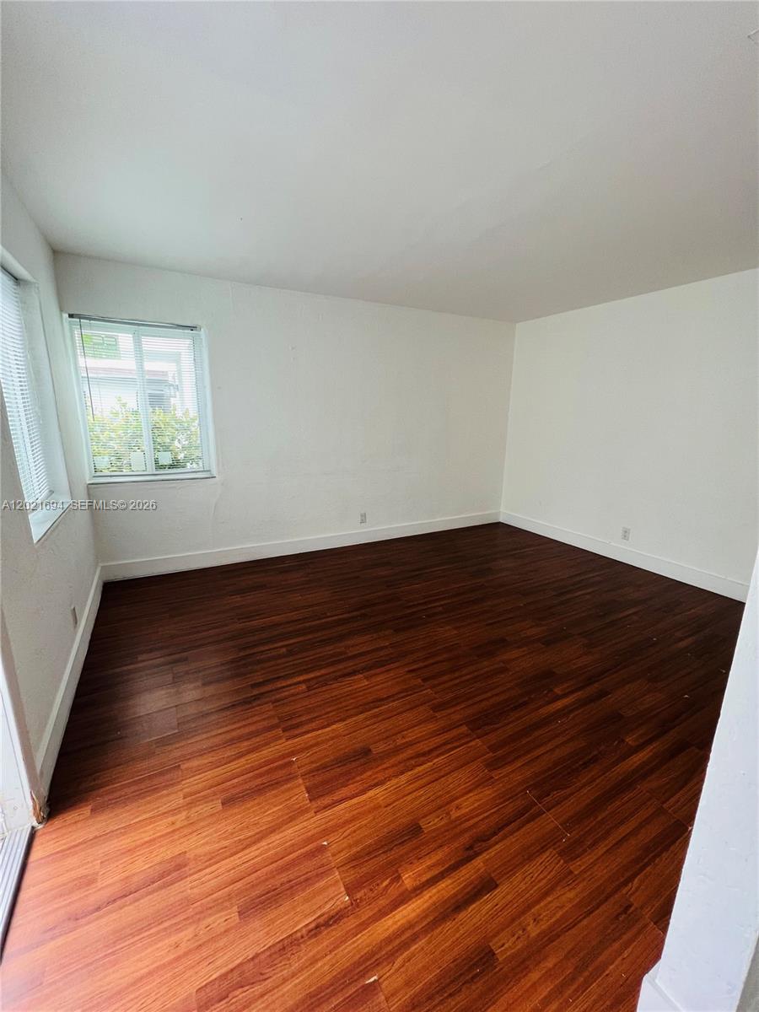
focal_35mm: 13
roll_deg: -0.5
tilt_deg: -12.2
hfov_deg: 89.9
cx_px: 380
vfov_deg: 106.2
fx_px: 380
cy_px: 506
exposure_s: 1/120
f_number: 1.8
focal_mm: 1.57
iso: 125
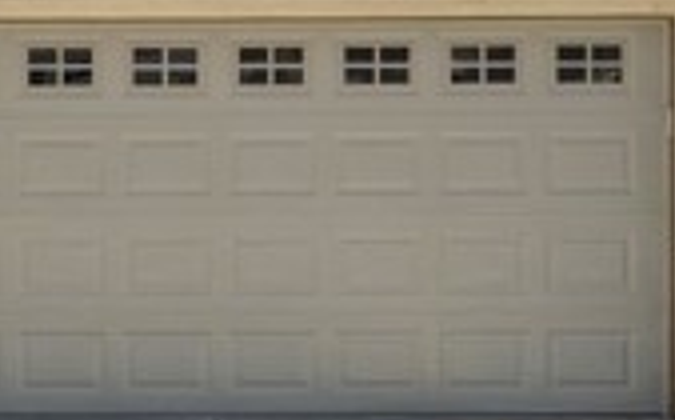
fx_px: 2700
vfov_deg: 8.7
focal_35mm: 147
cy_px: -134
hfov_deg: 14.2
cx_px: 244
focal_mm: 25.5
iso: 400
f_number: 8
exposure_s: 1/50
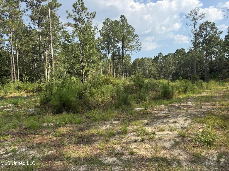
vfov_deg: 56.8
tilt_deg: -1.8
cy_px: 86
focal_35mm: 24
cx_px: 114
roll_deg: +1.3
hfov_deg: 71.6
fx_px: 159
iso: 80
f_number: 1.78
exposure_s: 1/2331
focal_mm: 6.76
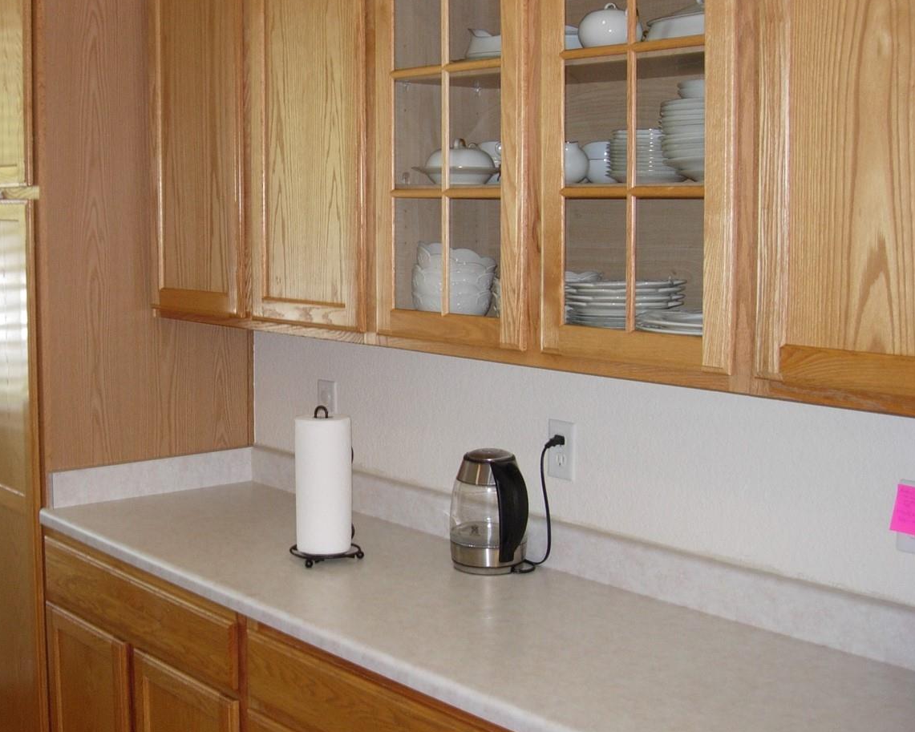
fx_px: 1408
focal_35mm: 52
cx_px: 289
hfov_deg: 35.6
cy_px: 356
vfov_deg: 29.1
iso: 79
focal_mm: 7.8
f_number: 2.8
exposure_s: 1/32
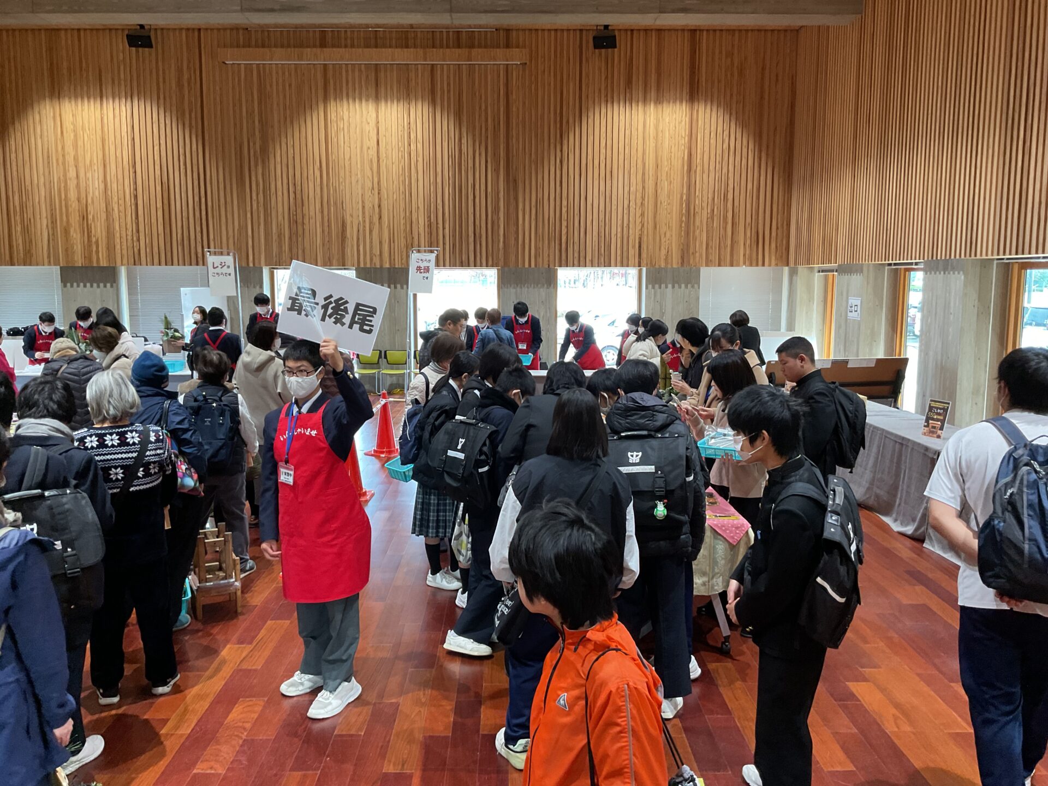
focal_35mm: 29
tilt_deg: -9.0
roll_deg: +0.5
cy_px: 393
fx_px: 878
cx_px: 524
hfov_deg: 61.7
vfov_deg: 48.2
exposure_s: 1/60
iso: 125
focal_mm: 3
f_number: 1.8
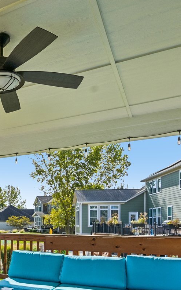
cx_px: -25
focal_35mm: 37
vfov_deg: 50.2
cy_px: 223
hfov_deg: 30.3
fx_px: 292
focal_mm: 14
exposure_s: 1/320
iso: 100
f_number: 8
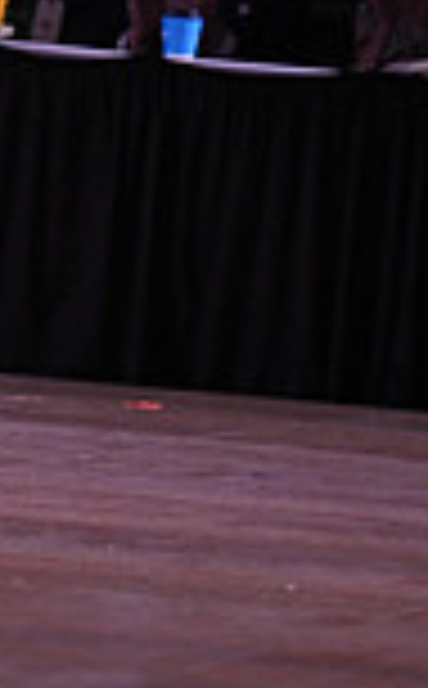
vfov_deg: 2.9
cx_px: -313
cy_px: -562
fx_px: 13445
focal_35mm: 717
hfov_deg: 1.8
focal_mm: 185
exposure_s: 1/200
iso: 1600
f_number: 4
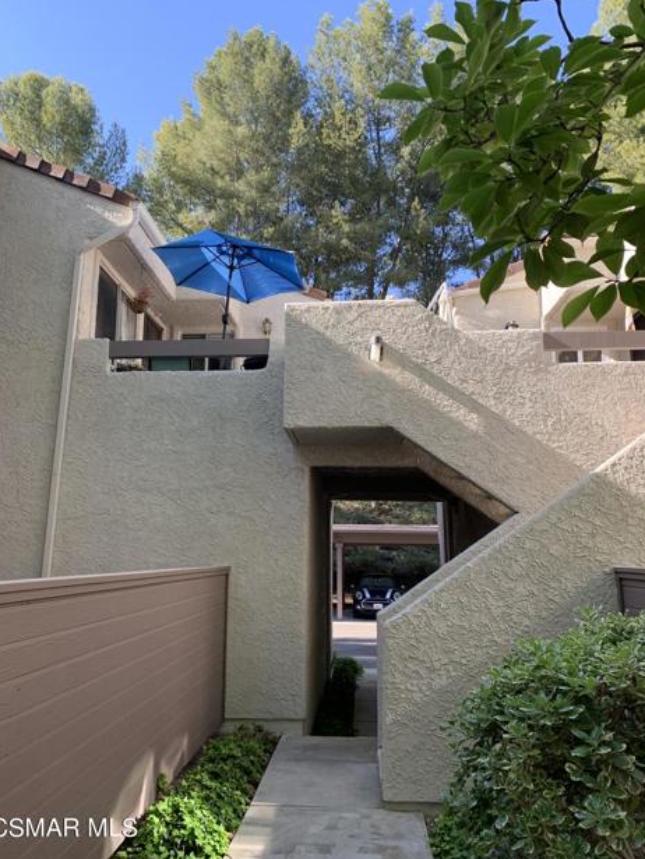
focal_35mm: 27
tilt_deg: +12.7
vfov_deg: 65.3
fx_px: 671
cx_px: 322
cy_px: 421
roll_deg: -0.1
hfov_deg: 51.4
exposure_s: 1/291
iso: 25
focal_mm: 4.25
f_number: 1.8
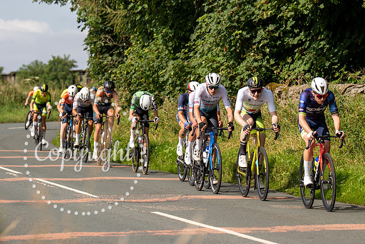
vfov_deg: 6.1
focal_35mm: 225
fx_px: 2282
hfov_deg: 9.1
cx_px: 213
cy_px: 102
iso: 100
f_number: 4.5
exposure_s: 1/800
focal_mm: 160
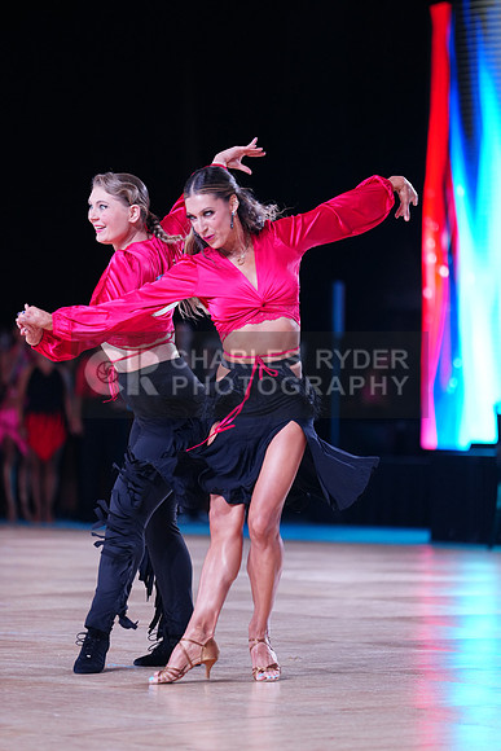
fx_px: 3338
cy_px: 376
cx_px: 250
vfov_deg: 12.8
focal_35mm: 160
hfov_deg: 8.6
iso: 1600
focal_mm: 160
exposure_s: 1/640
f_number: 2.8
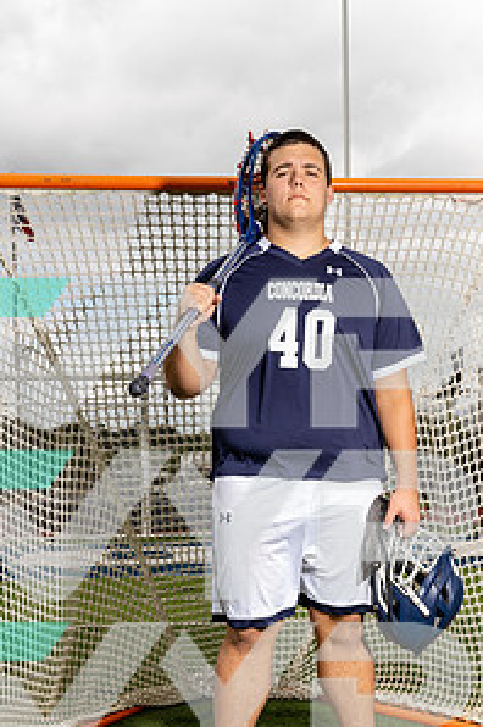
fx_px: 1251
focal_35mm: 62
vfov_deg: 31.9
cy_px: 527
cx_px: 288
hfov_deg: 21.8
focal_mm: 41
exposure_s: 1/250
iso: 250
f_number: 9
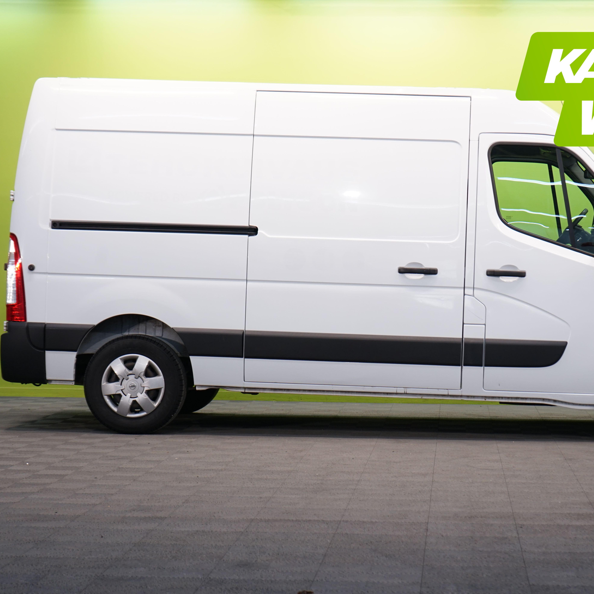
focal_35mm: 90
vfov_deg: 19.3
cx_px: 385
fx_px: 1747
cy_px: 299
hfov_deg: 19.2
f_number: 5.6
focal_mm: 70
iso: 400
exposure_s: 1/30
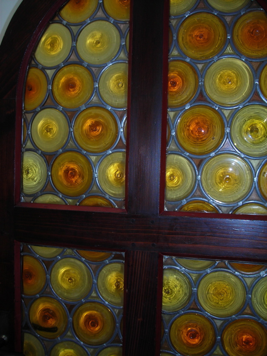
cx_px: 134
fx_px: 391
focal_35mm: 38
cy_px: 178
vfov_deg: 49.0
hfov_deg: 37.7
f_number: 3.2
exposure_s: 1/60.1
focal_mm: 6.3
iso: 50
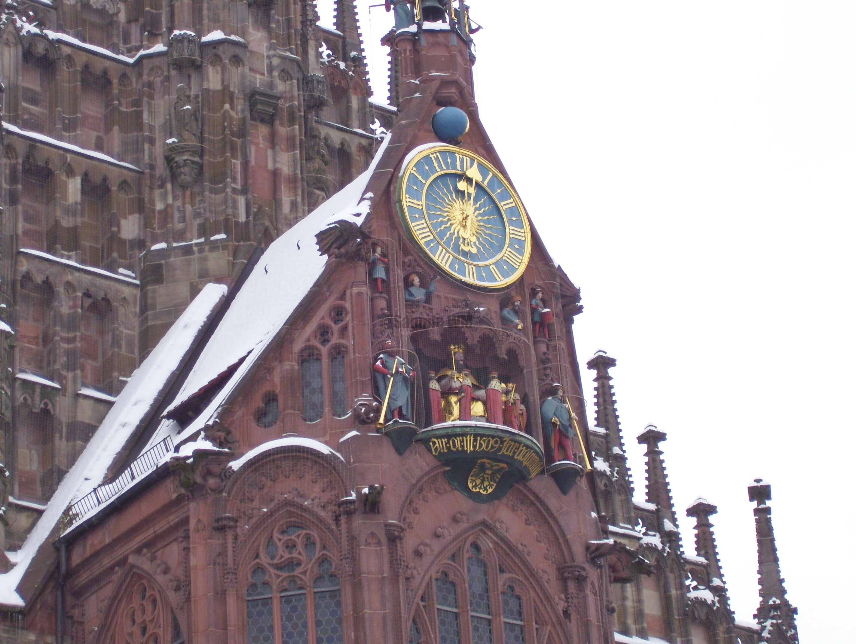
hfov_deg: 18.2
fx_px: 2674
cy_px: 322
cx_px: 428
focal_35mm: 108
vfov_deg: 13.7
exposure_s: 1/125
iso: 80
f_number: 4.6
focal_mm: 18
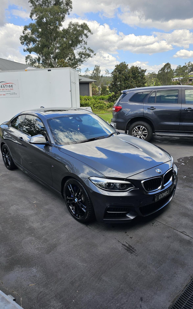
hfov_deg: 49.2
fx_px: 210
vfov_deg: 72.5
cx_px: 87
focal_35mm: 25
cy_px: 153
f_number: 1.7
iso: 10
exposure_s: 1/398
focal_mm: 6.3
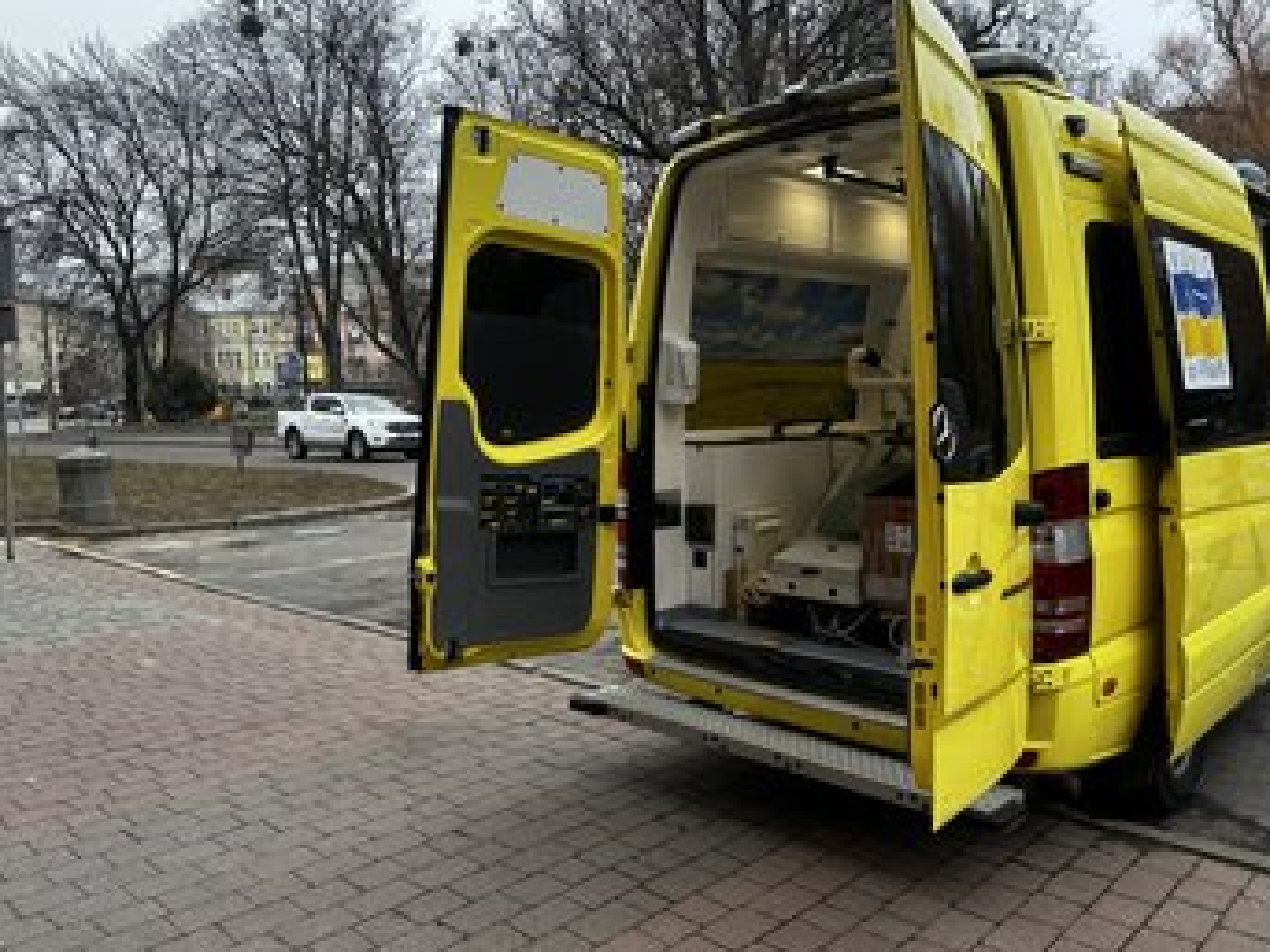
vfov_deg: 49.7
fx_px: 1027
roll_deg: +1.4
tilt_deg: -4.5
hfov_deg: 63.4
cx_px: 674
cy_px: 456
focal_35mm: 28
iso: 64
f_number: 1.78
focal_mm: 6.86
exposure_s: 1/121
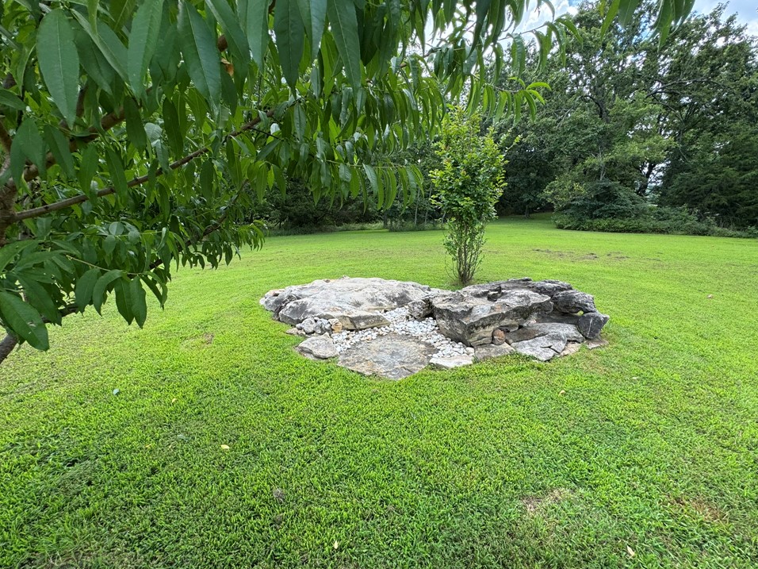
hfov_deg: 98.1
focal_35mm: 15
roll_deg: +0.5
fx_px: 328
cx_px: 393
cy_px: 292
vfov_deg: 81.7
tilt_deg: -16.7
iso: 40
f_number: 2.2
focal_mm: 2.22
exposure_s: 1/264
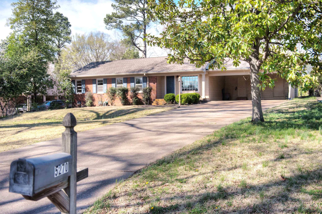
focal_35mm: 36
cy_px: 107
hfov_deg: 53.2
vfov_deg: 36.8
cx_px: 161
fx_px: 322
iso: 100
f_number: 2.8
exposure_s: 1/1600
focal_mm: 36
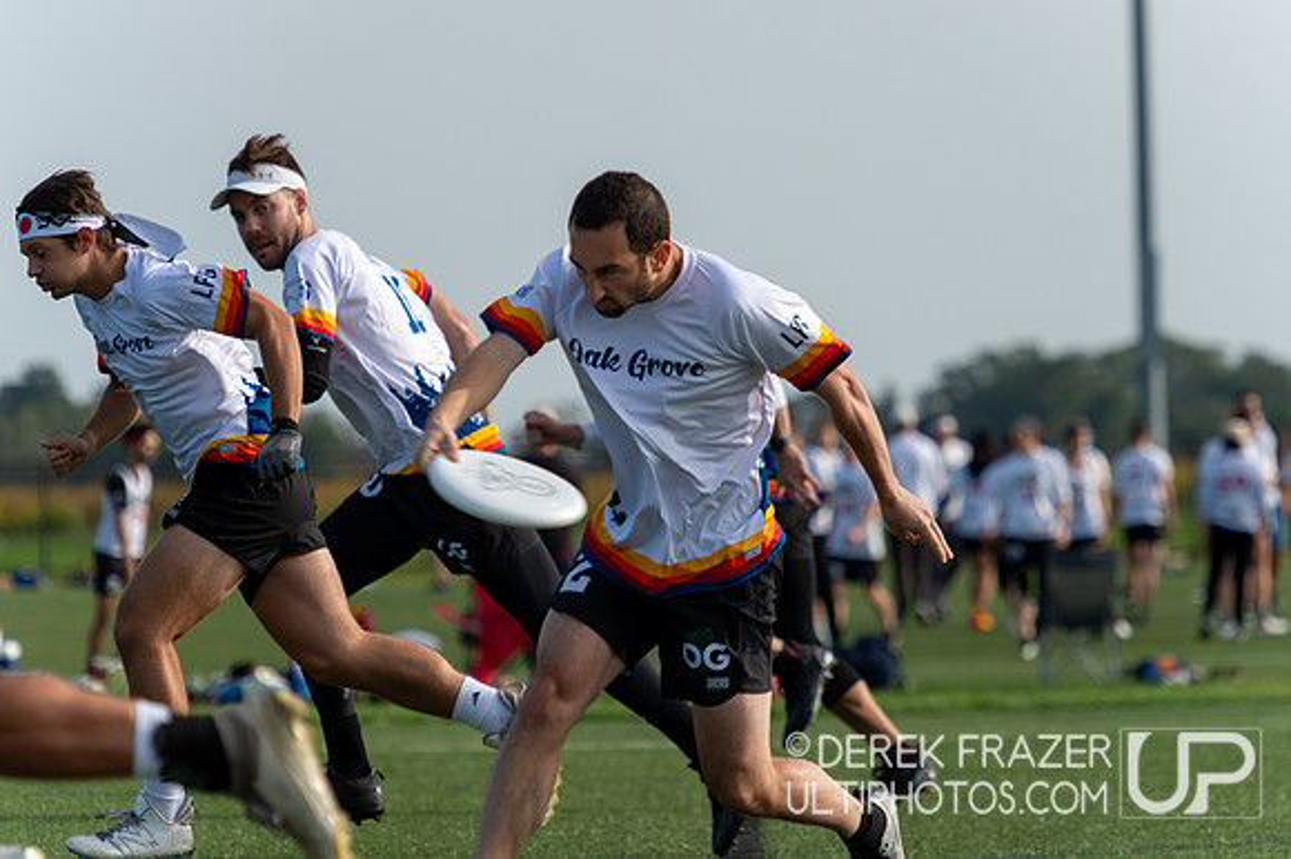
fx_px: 9425
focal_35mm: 263
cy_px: 430
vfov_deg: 5.2
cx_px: 653
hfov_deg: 7.8
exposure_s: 1/1250
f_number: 5.6
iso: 250
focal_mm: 250
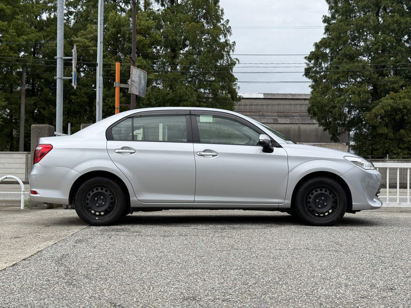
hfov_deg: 39.7
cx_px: 206
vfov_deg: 30.3
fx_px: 570
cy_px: 154
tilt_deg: +1.6
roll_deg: -1.1
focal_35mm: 48
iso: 80
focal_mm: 6.76
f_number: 1.78
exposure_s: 1/3891
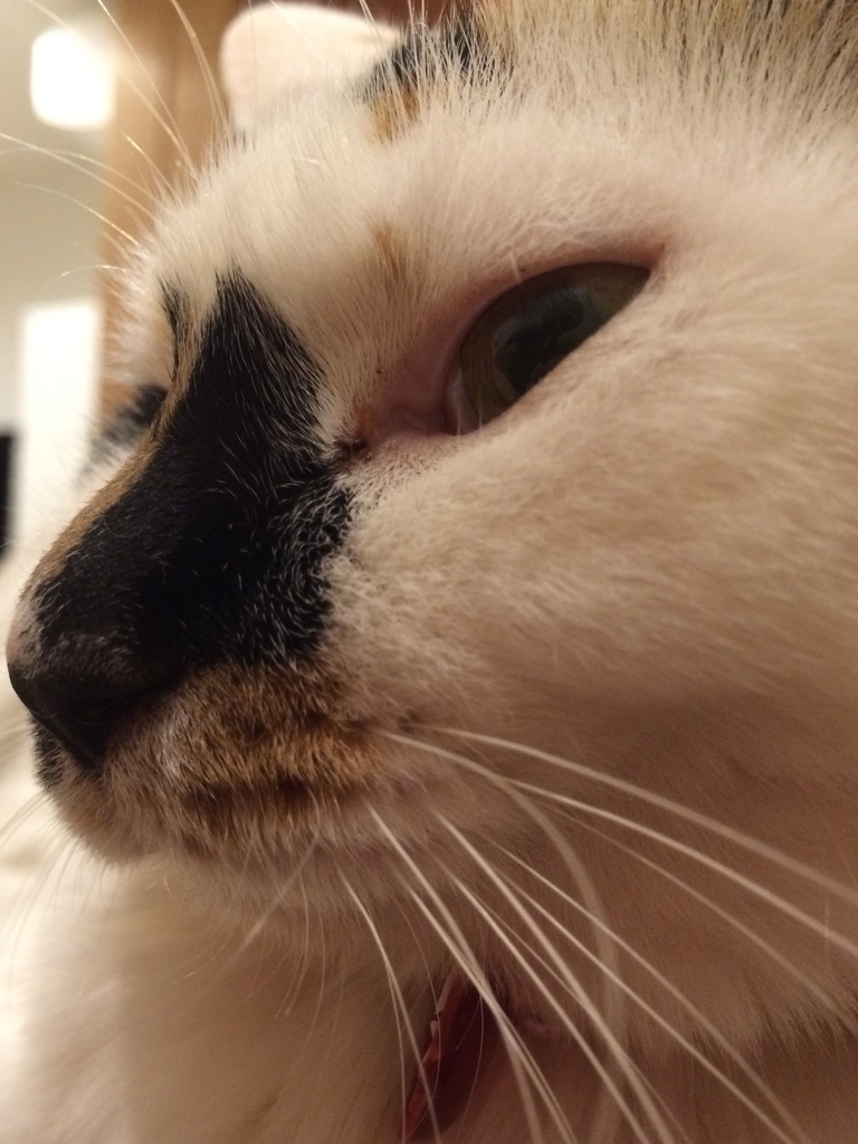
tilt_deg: +2.9
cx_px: 402
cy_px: 633
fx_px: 1124
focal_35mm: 34
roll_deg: -0.6
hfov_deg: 41.8
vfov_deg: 53.8
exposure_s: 1/24
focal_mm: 4.15
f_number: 2.2
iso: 320
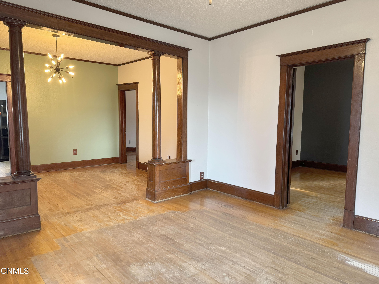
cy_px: 142
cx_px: 190
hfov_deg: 71.6
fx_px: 263
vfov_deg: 56.8
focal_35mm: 24
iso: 250
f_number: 1.78
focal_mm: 6.76
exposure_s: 1/60
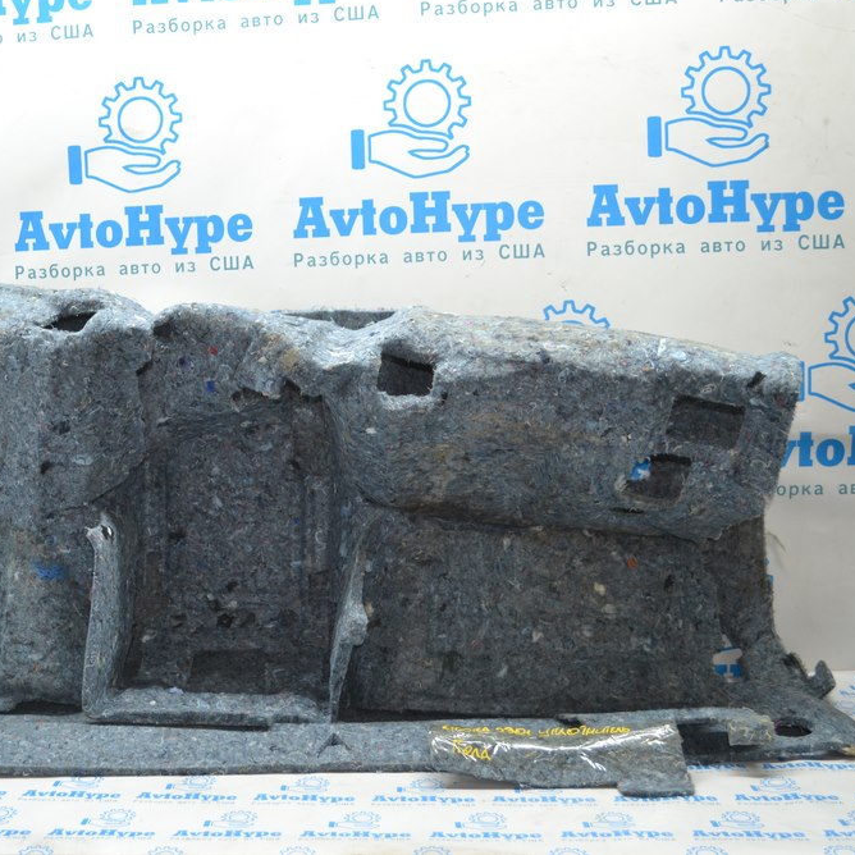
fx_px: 1202
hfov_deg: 38.8
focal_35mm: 43
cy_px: 419
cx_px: 300
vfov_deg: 39.2
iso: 400
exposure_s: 1/60
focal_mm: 22
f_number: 4
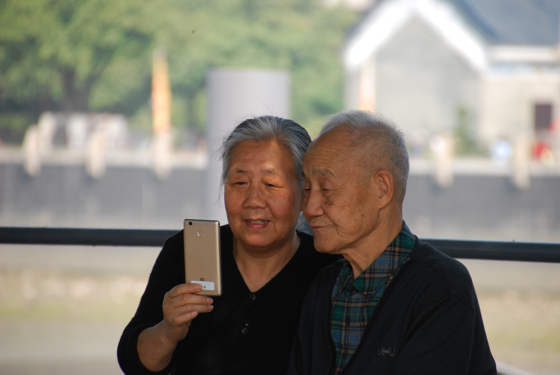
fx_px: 5840
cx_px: 280
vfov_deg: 3.7
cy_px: 188
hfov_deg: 5.5
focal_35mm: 375
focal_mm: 250
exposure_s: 1/200
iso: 200
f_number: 6.3
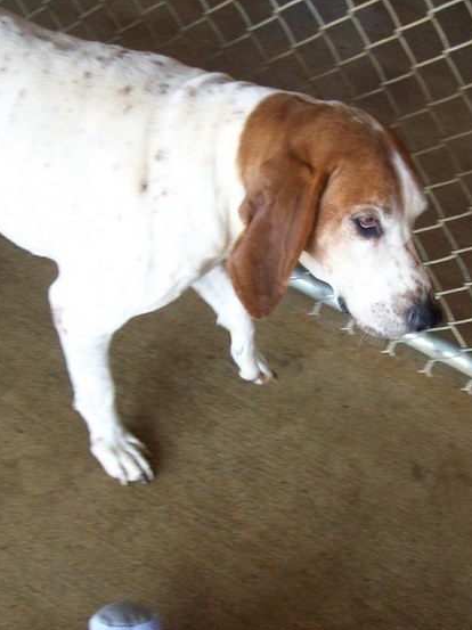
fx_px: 910
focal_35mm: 50
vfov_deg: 38.2
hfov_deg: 28.8
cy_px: 304
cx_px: 324
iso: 200
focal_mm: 6
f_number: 2.7
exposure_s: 1/131
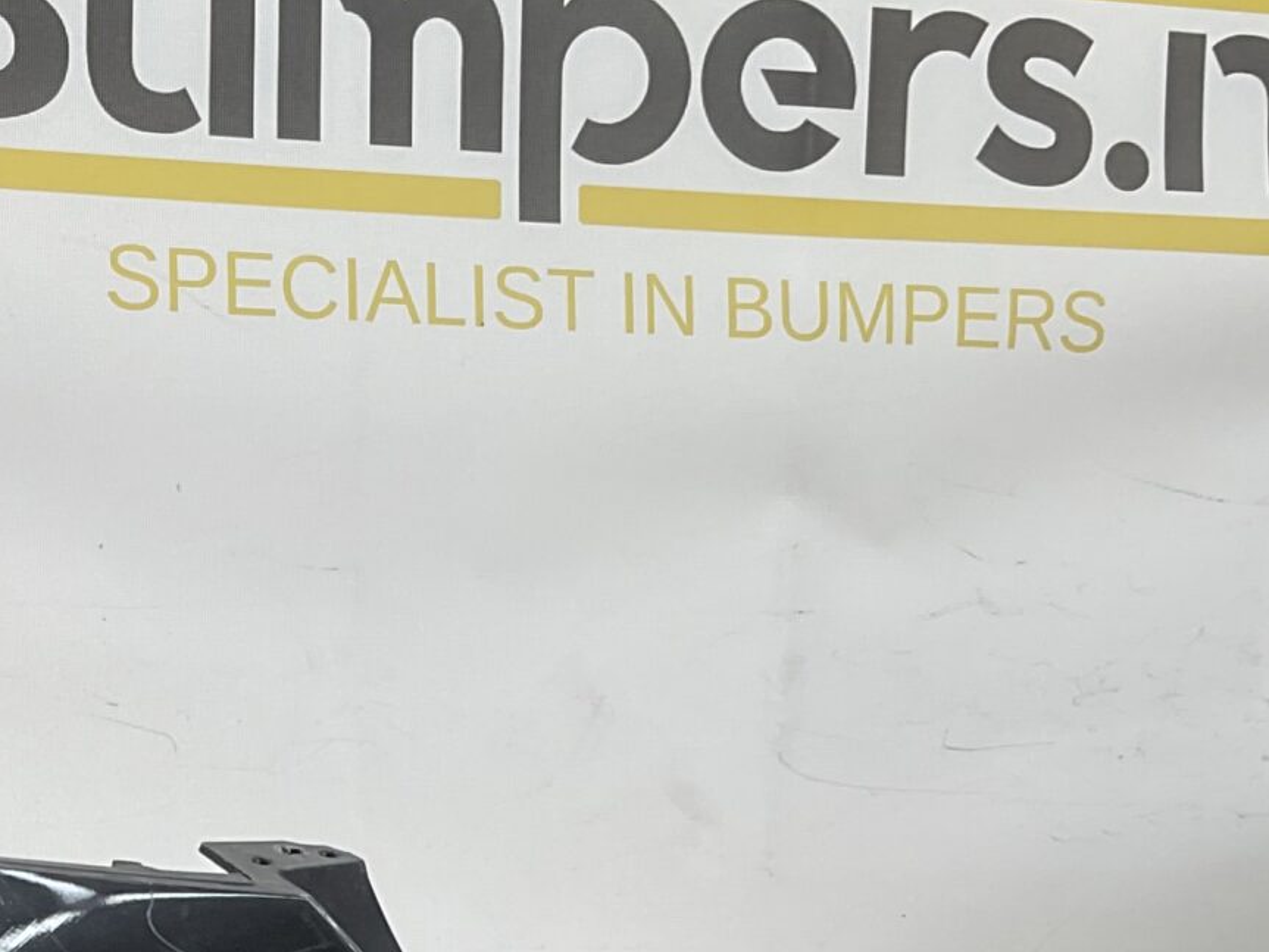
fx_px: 3152
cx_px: 247
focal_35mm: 86
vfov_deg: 16.4
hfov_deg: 22.4
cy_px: 1176
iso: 16
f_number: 1.8
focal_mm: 3
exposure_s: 1/100
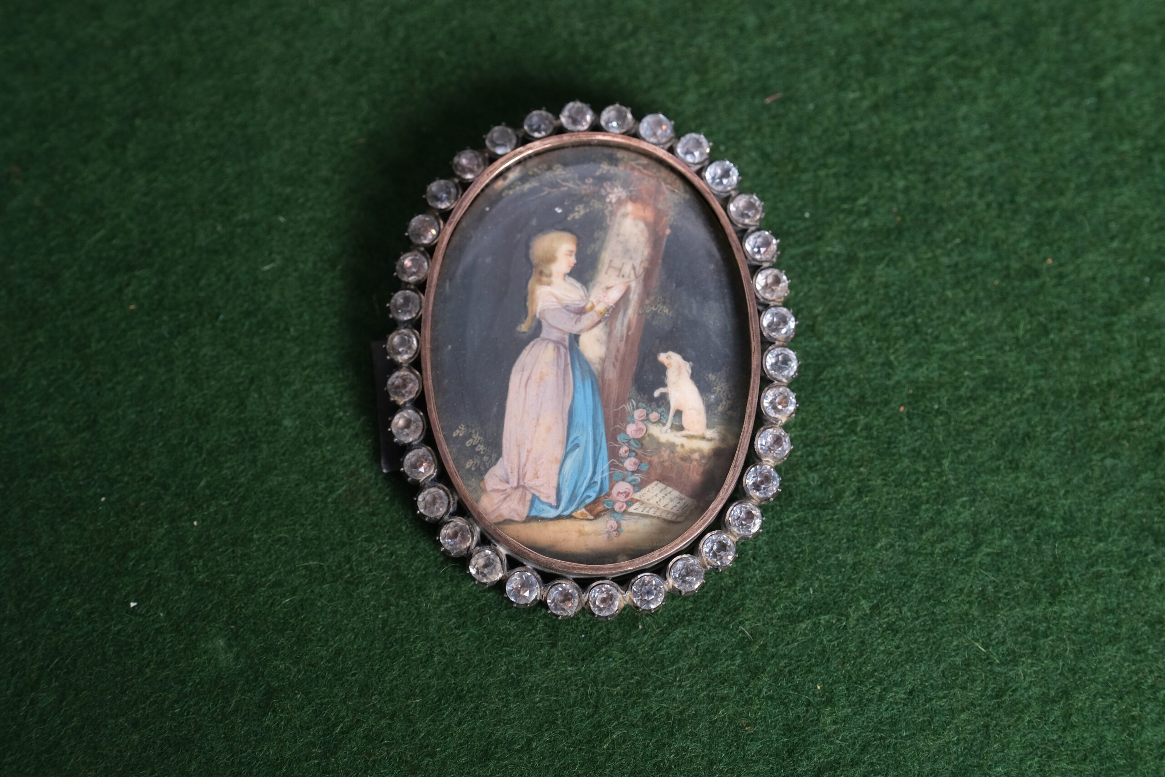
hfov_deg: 24.5
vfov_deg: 16.5
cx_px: 582
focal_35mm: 83
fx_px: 2686
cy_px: 388
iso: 500
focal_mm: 55
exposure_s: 1/125
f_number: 5.6
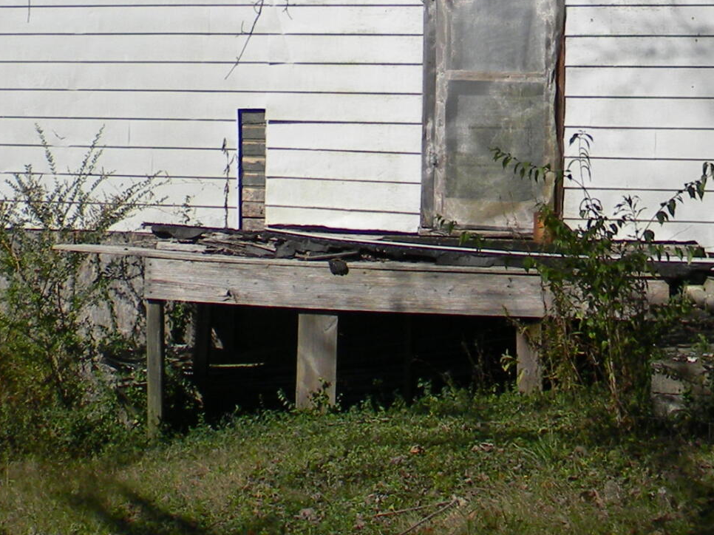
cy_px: 24
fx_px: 1794
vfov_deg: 16.7
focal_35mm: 87
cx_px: 285
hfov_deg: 22.5
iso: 80
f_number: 7
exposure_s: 1/536
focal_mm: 5
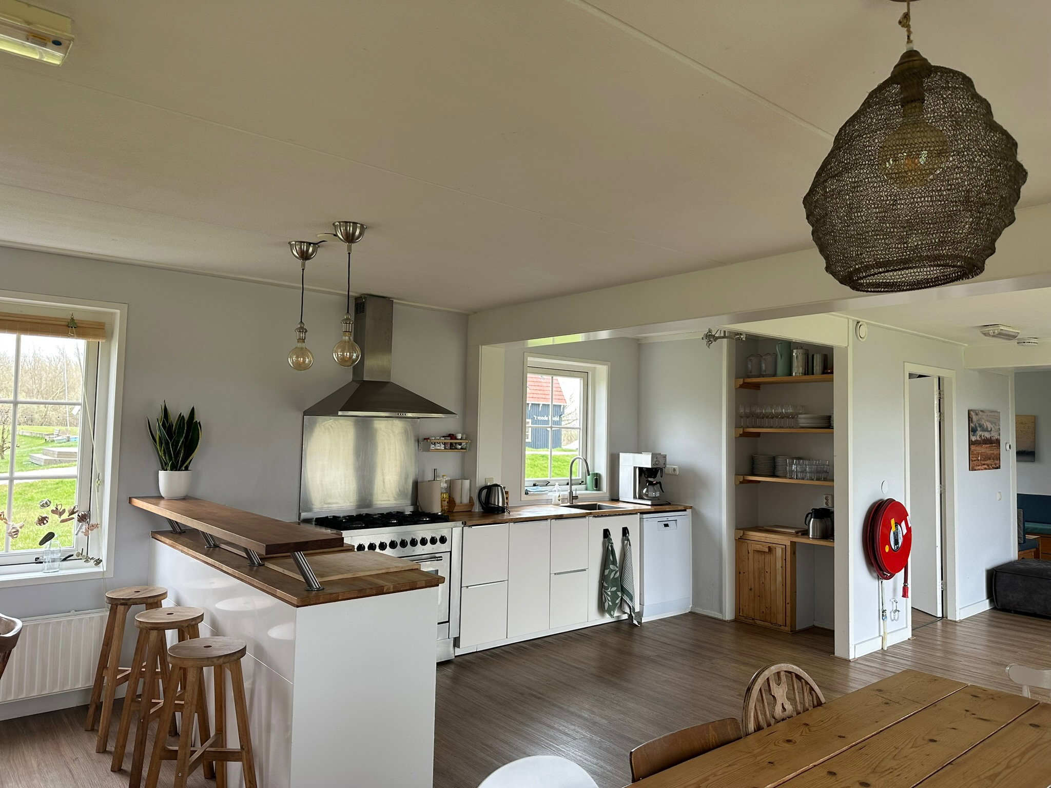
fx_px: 729
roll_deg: +0.4
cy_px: 394
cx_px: 526
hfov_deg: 71.6
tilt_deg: +3.4
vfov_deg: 56.8
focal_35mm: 24
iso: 64
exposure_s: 1/121
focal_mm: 6.86
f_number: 1.78
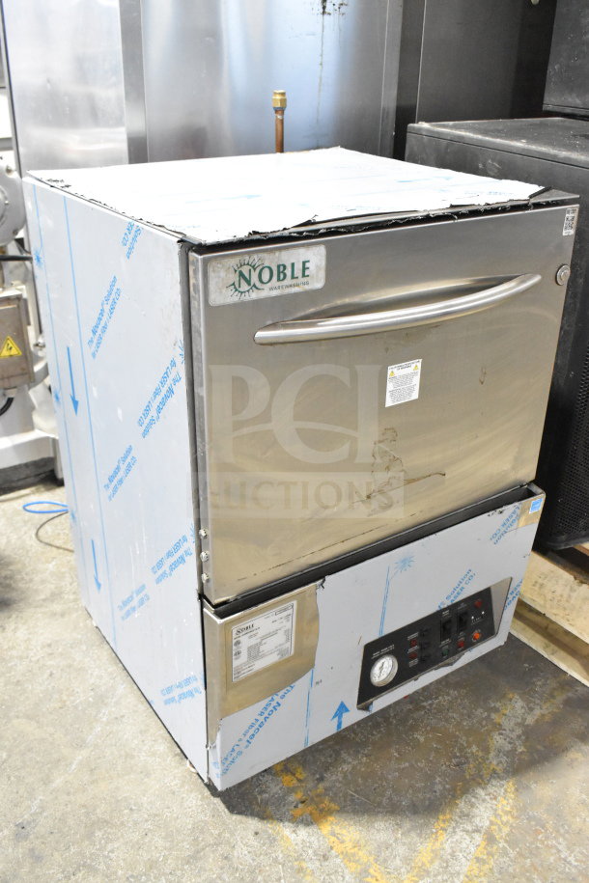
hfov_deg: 40.0
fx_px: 810
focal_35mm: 33
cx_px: 294
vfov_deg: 57.2
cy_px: 442
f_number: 6.3
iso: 6400
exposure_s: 1/160
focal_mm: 22
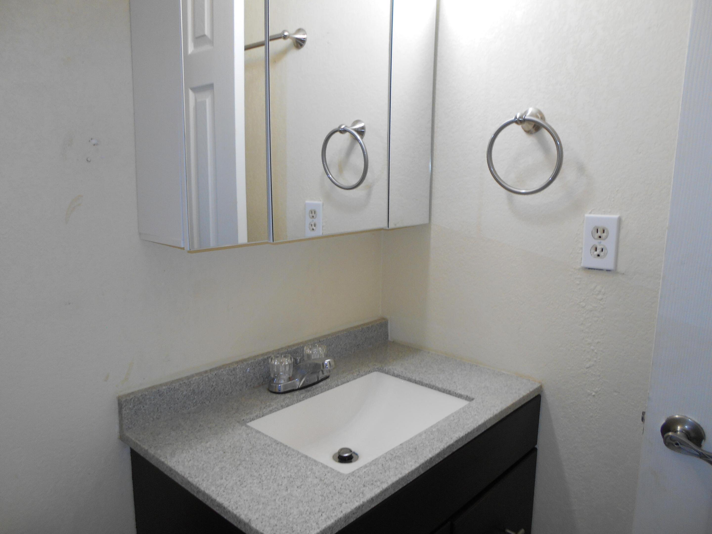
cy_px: 267
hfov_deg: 67.3
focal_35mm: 26
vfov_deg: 53.1
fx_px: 535
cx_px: 356
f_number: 3.2
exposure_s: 1/30
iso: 100
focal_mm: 4.6
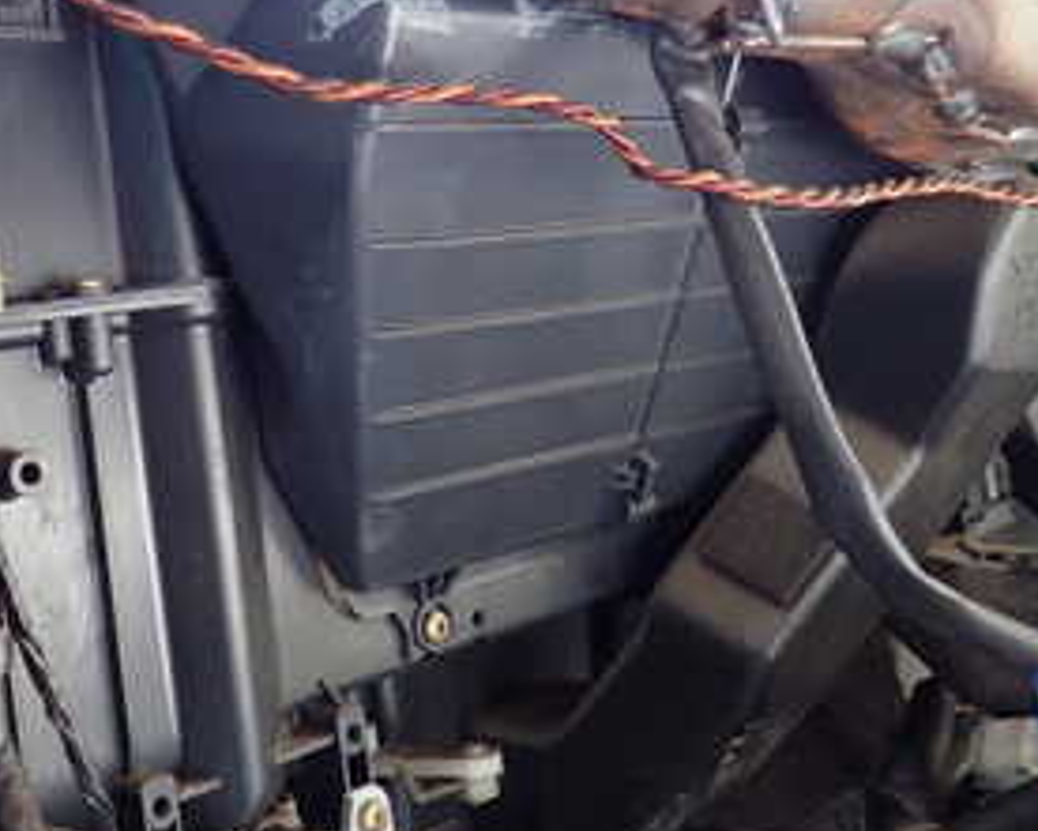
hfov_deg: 35.0
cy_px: 286
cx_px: 338
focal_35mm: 53
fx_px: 1629
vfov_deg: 28.5
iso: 200
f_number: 2
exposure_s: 1/100
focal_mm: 4.5
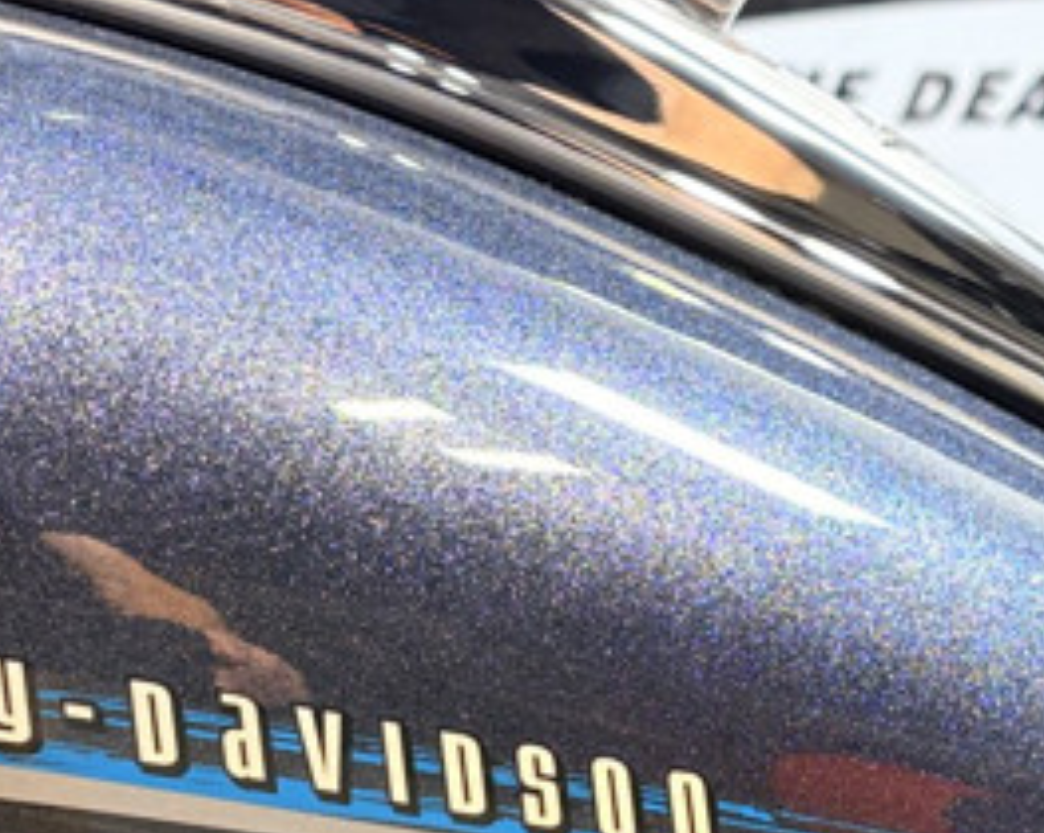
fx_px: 3180
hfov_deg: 18.6
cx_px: 439
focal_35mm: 103
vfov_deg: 14.9
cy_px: 607
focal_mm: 5.96
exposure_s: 1/120
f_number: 1.6
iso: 64
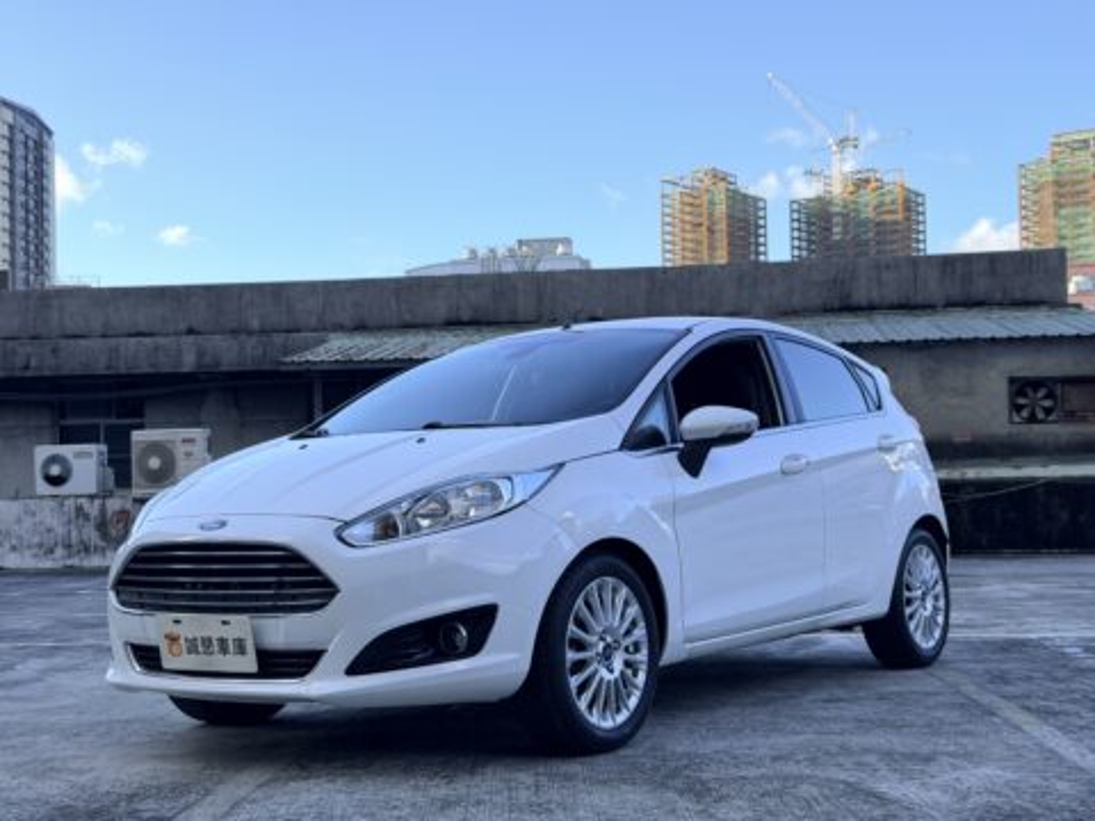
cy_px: 410
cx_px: 548
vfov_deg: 30.3
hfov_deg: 39.7
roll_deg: +1.5
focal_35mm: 48
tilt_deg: +2.0
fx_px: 1518
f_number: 1.78
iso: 100
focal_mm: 6.76
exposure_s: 1/1242
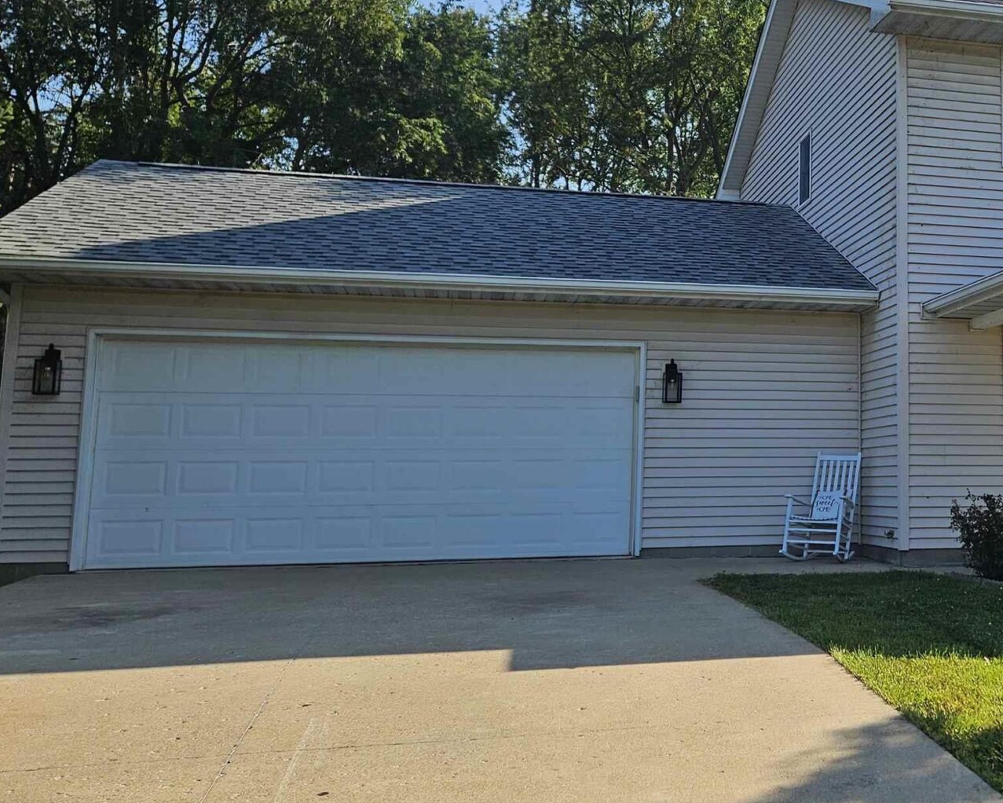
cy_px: 277
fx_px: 1336
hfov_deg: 38.7
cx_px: 873
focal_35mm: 45
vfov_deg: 33.2
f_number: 1.8
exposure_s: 1/1414
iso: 25
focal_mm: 5.4
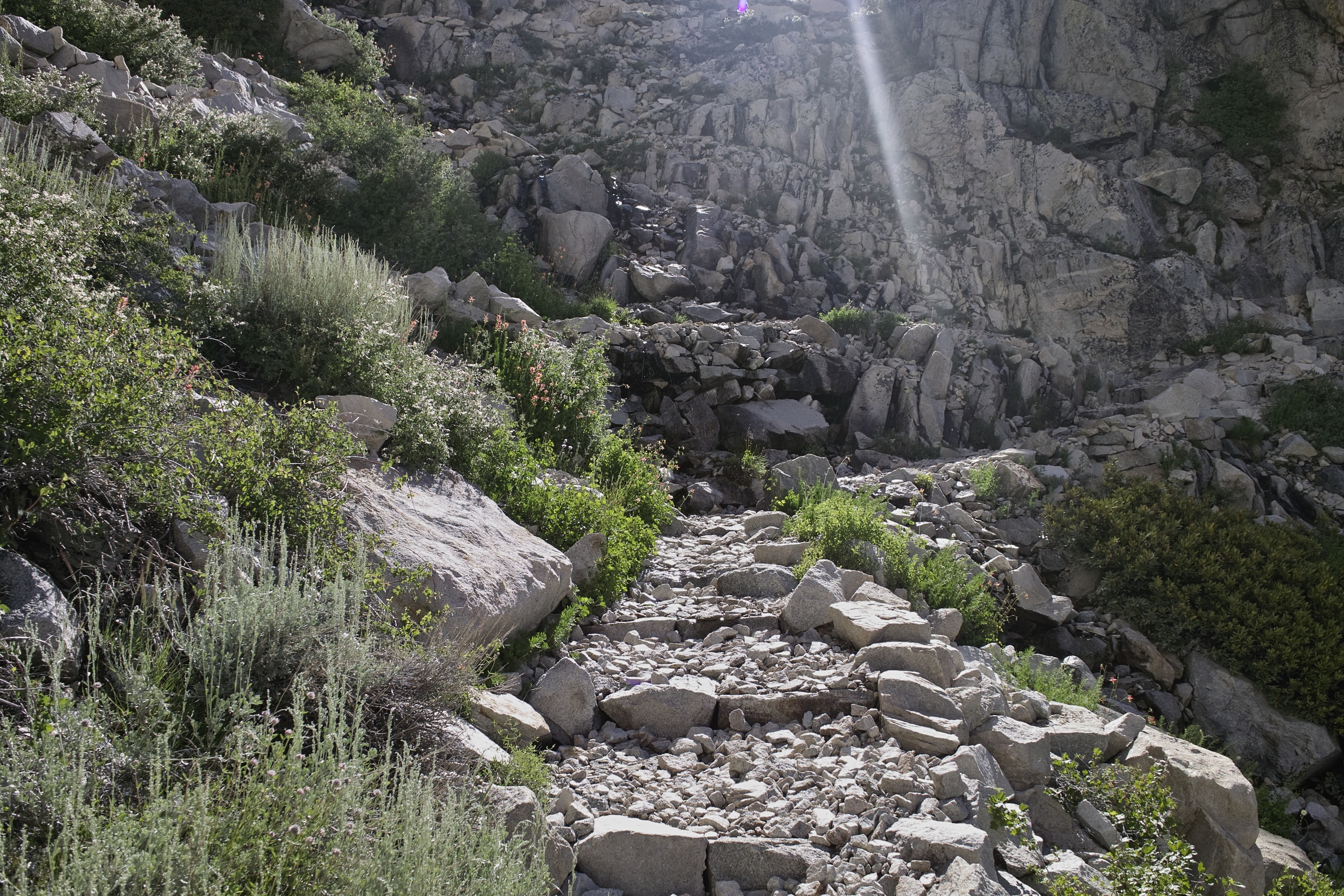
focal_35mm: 28
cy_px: 448
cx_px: 672
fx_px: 1045
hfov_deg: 65.5
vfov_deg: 46.4
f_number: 6.3
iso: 100
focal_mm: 16.6
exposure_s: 1/125
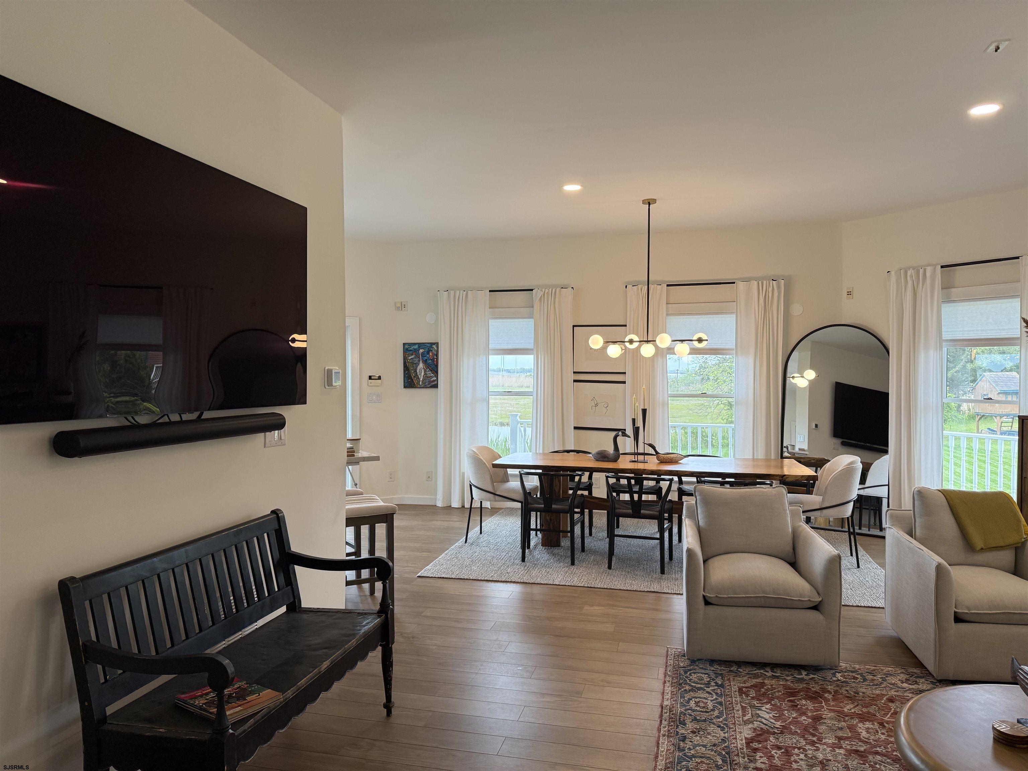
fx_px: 713
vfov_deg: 56.8
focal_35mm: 24
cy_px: 386
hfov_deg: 71.6
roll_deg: +0.2
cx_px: 514
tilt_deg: +0.0
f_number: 1.78
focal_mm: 6.76
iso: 160
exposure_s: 1/120
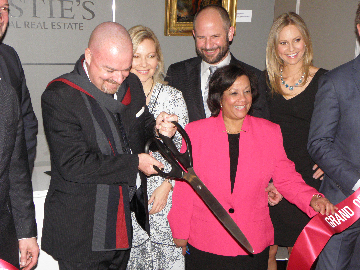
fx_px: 551
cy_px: 135
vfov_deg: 27.5
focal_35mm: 53
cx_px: 180
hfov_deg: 36.2
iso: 200
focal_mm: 9.57
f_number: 3.5
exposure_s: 1/50
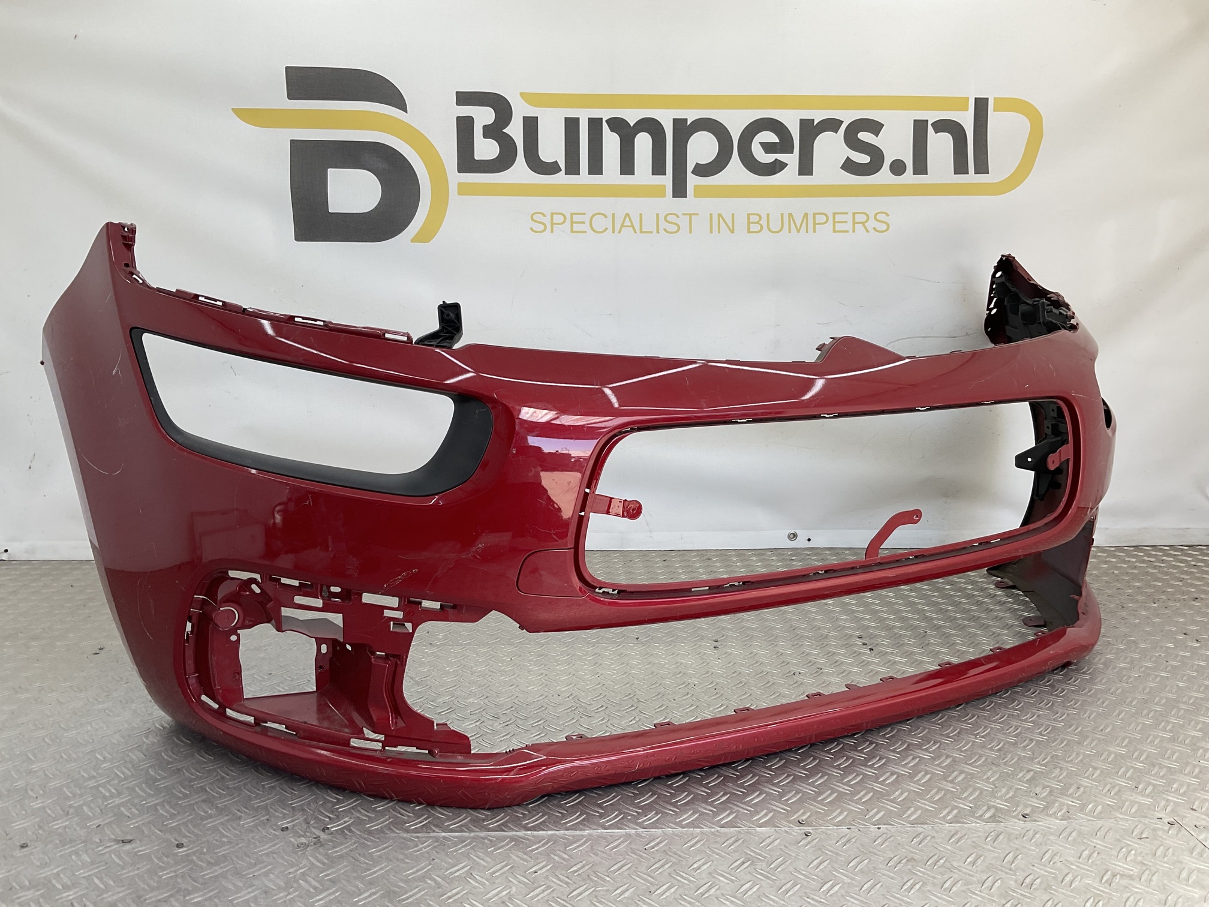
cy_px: 454
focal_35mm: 29
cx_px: 604
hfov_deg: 61.7
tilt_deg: -10.6
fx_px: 1013
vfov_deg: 48.2
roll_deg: -2.3
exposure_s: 1/186
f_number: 1.8
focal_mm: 3
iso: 16
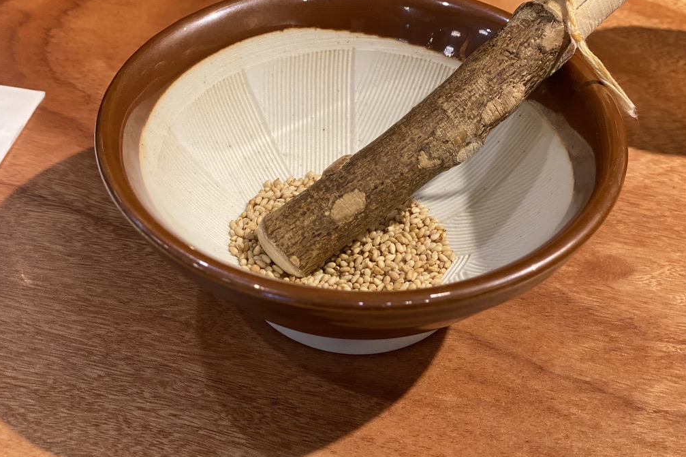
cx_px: 345
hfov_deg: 36.3
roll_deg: -1.9
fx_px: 1048
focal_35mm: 55
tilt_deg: -42.8
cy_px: 202
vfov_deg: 24.6
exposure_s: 1/100
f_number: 2
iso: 200
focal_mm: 6
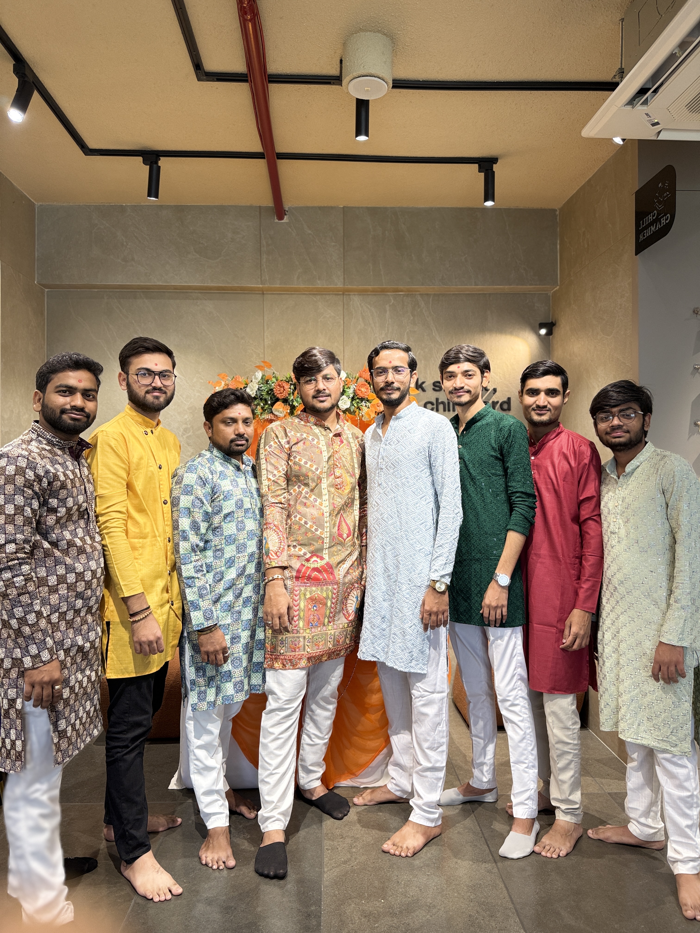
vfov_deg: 71.6
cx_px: 350
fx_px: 647
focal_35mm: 24
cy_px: 466
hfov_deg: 56.8
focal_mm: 6.76
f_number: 1.78
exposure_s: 1/50
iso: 125
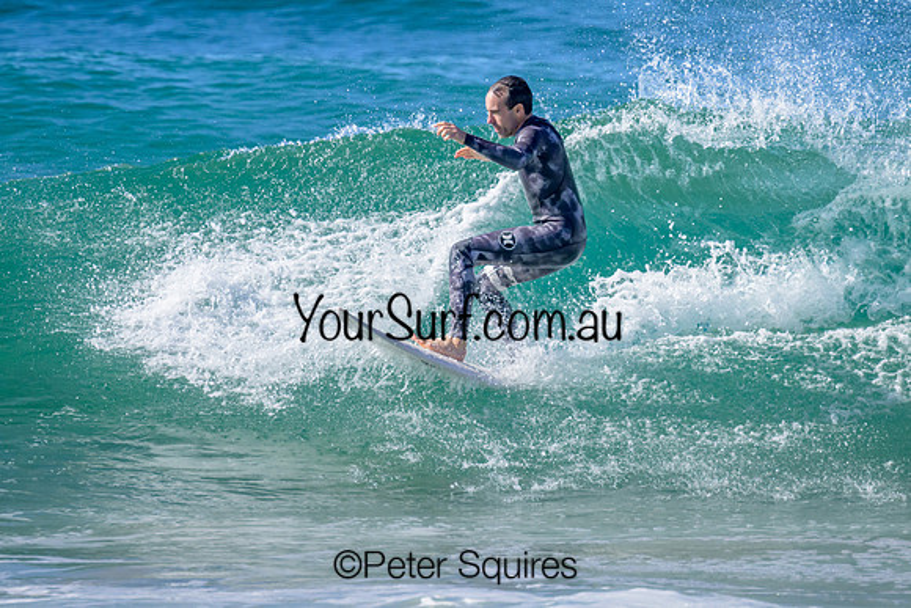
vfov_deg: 1.3
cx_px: 486
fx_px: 27590
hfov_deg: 1.9
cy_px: 194
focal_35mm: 1090
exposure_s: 1/2000
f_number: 11
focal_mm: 800
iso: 1600
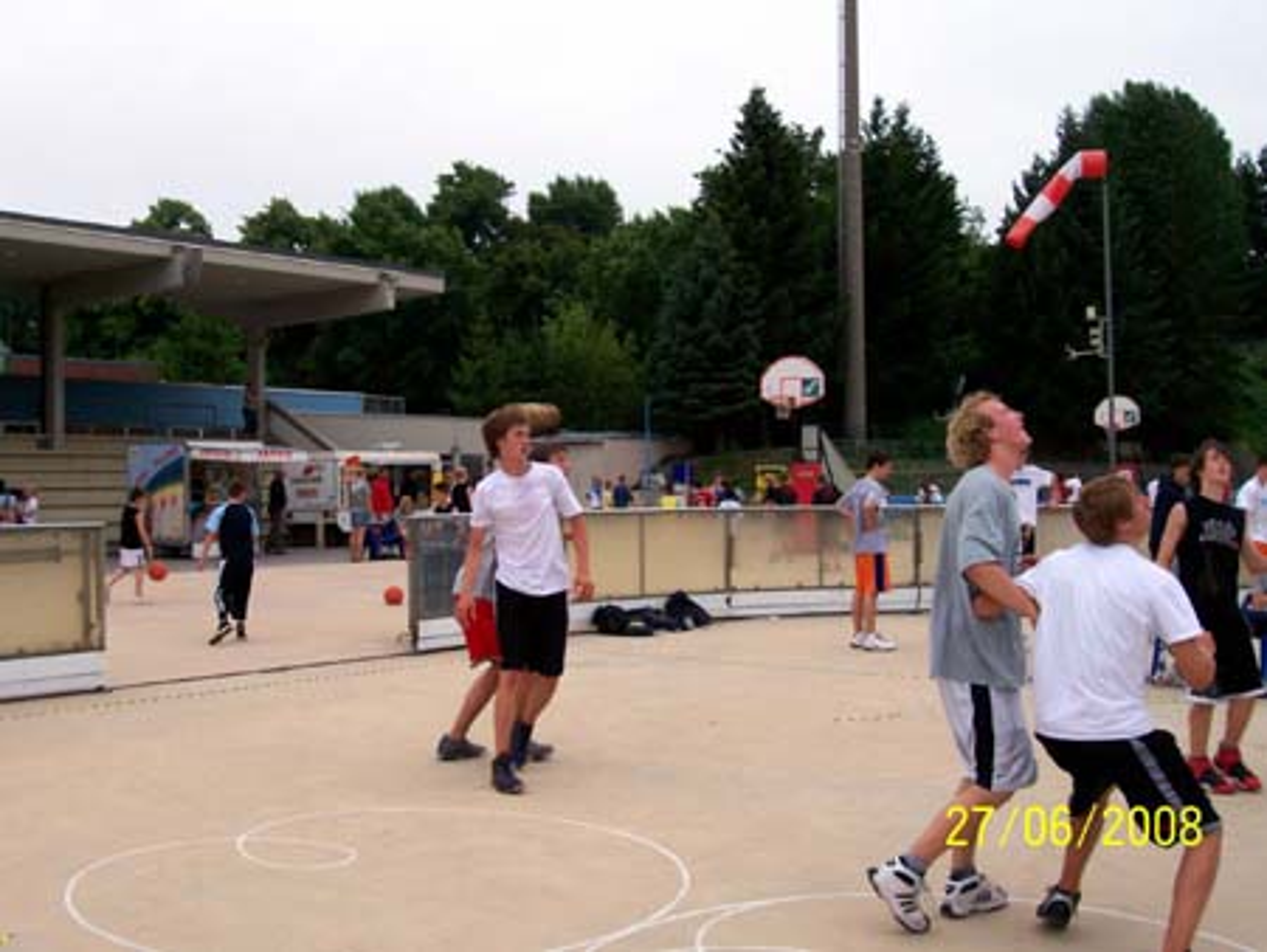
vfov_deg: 34.4
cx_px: 634
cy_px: 476
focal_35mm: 42
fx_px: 1538
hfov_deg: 44.8
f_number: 5.6
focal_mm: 7
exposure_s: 1/295
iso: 80
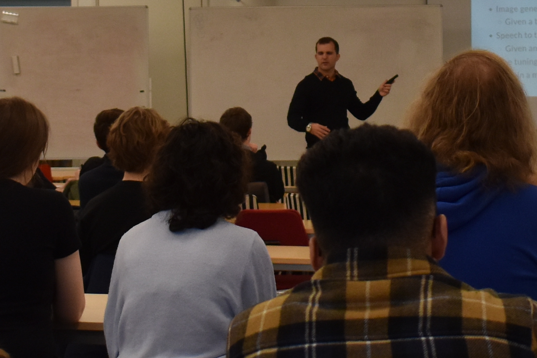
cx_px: 364
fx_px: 2088
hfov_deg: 14.6
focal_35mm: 140
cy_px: 14
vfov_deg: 9.7
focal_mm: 24
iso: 640
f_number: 3.8
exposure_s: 1/250
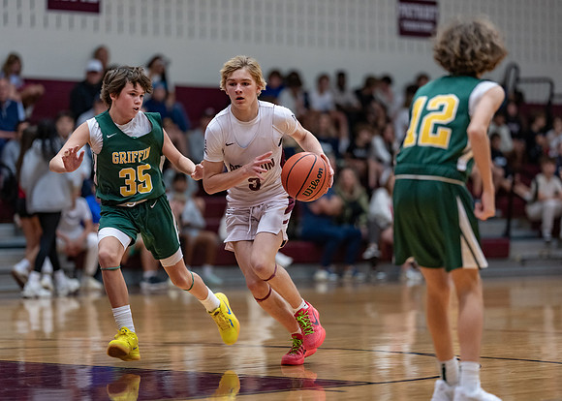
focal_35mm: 150
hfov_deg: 13.4
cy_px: 200
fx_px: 2394
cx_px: 281
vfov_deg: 9.6
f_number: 1.8
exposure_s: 1/1000
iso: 1250
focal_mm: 135
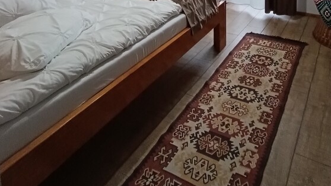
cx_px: 199
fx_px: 281
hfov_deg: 60.5
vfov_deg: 29.7
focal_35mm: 32
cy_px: -54
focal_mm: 1.66
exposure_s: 1/50
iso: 551
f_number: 2.2
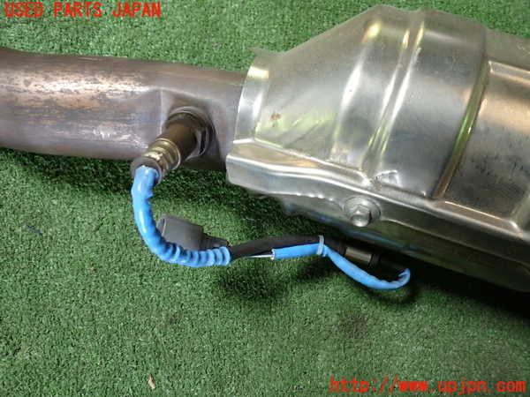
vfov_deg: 46.8
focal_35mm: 30
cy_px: 198
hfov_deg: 60.0
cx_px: 265
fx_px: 459
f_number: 2.3
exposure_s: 1/30
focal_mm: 5.4
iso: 200
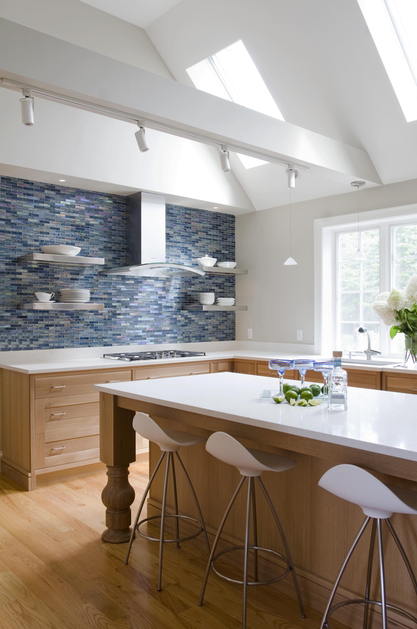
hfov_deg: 45.5
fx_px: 497
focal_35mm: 28
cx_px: 208
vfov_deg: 64.7
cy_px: 314
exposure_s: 1/4
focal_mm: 19
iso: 100
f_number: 5.6
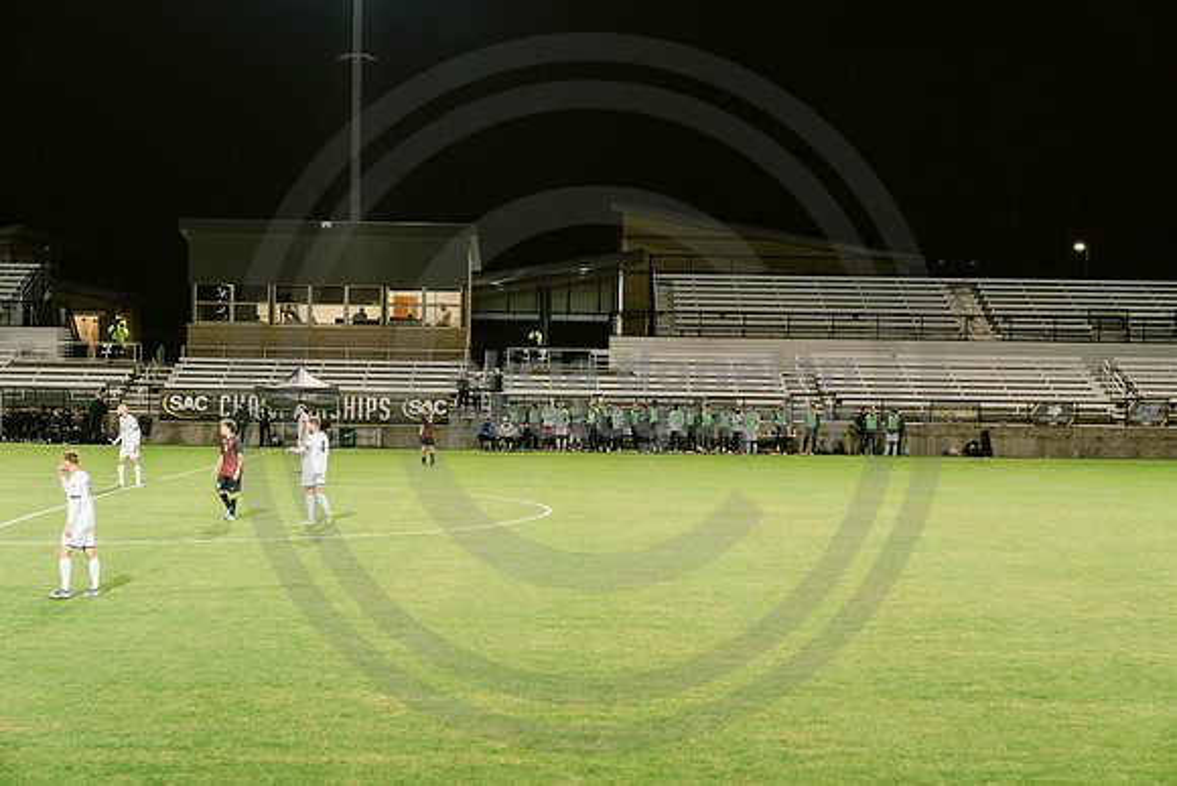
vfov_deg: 19.5
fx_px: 2289
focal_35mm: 70
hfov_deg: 28.8
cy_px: 393
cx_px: 588
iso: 2000
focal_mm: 70
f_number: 4
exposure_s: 1/160
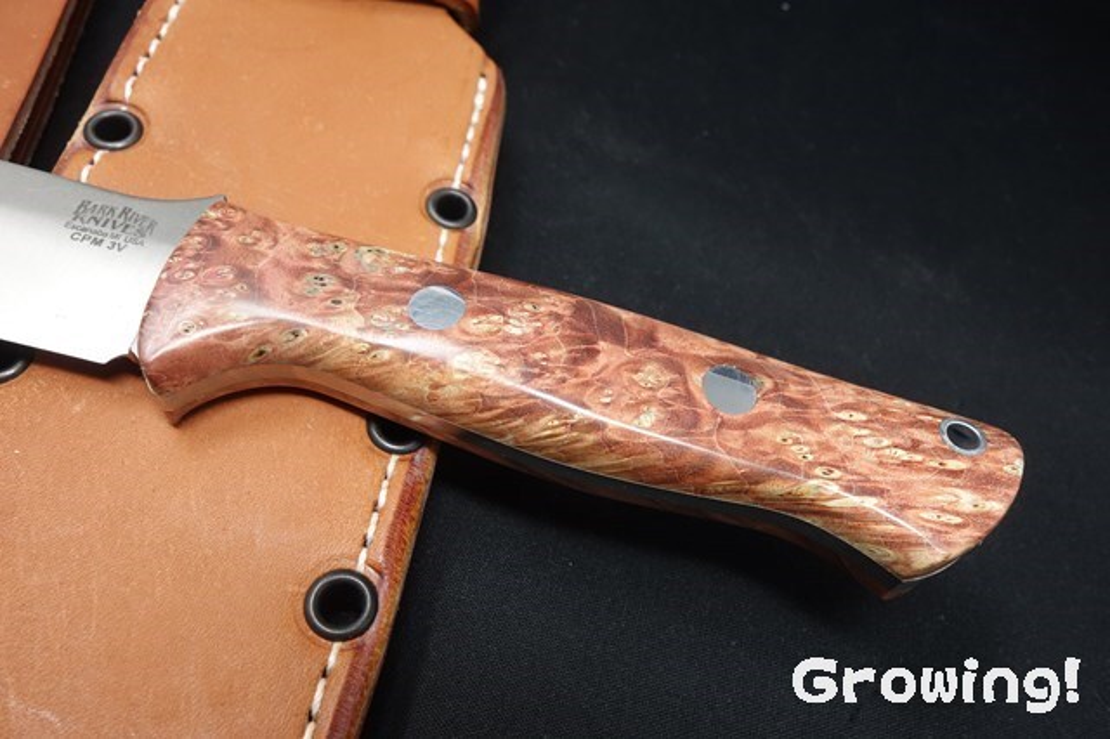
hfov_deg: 65.5
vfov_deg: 46.4
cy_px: 370
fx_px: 863
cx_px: 555
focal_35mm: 28
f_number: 6.3
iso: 500
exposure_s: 1/30
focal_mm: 10.4
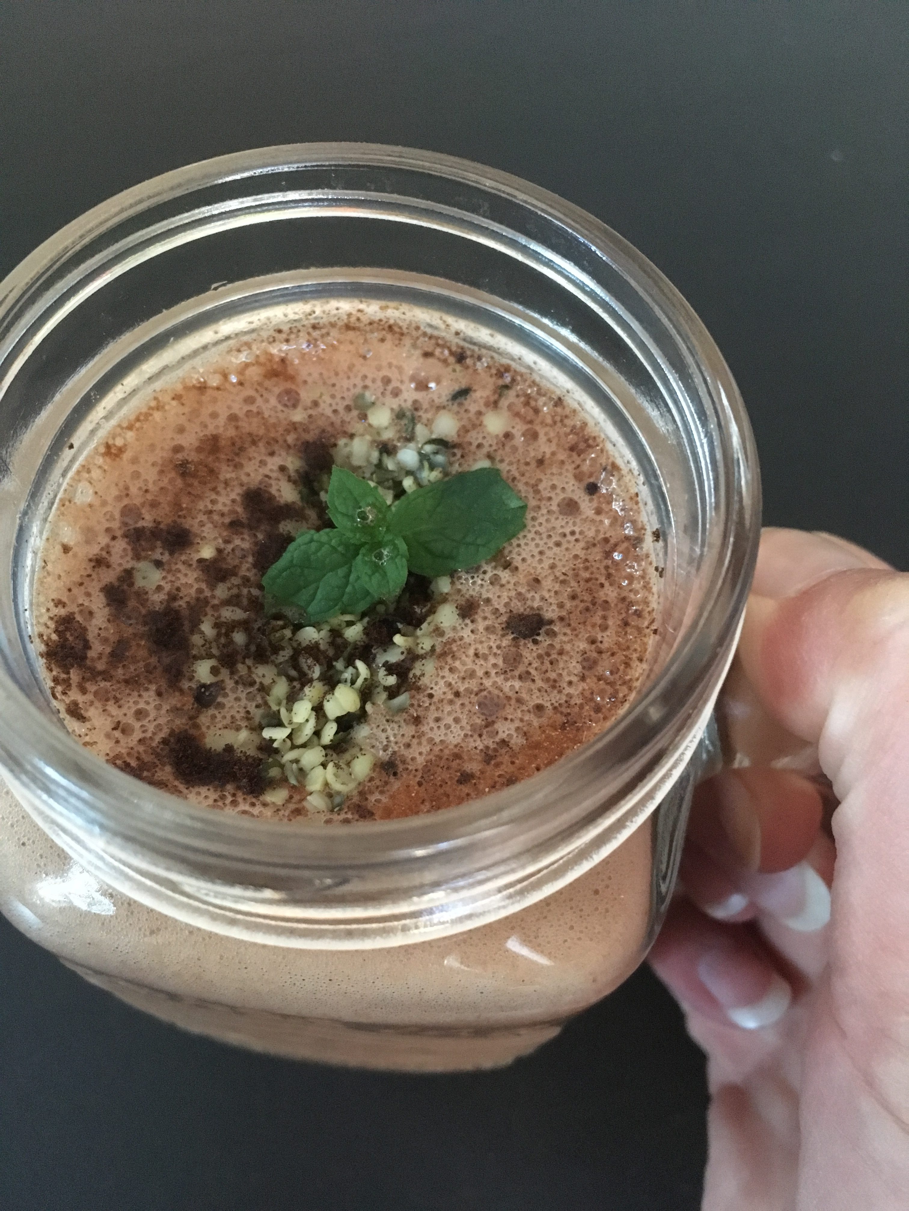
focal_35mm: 29
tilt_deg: -65.0
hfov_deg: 48.2
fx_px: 1015
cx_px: 454
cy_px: 606
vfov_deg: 61.7
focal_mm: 4.15
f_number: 2.2
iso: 320
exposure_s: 1/17
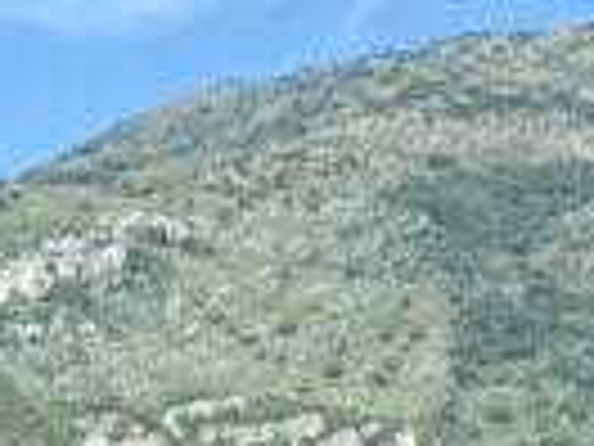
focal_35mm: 202
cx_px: -670
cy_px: 1189
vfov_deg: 6.8
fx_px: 3466
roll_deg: +0.5
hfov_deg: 9.1
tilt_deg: -10.2
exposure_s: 1/1316
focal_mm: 4.25
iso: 32
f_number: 1.8
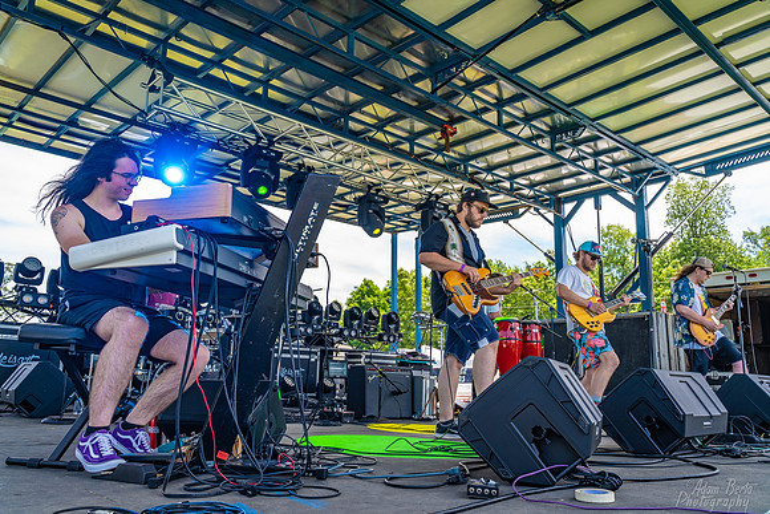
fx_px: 599
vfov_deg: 46.4
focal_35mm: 28
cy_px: 257
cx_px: 385
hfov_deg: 65.5
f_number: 5.6
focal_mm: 28
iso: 400
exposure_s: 1/500
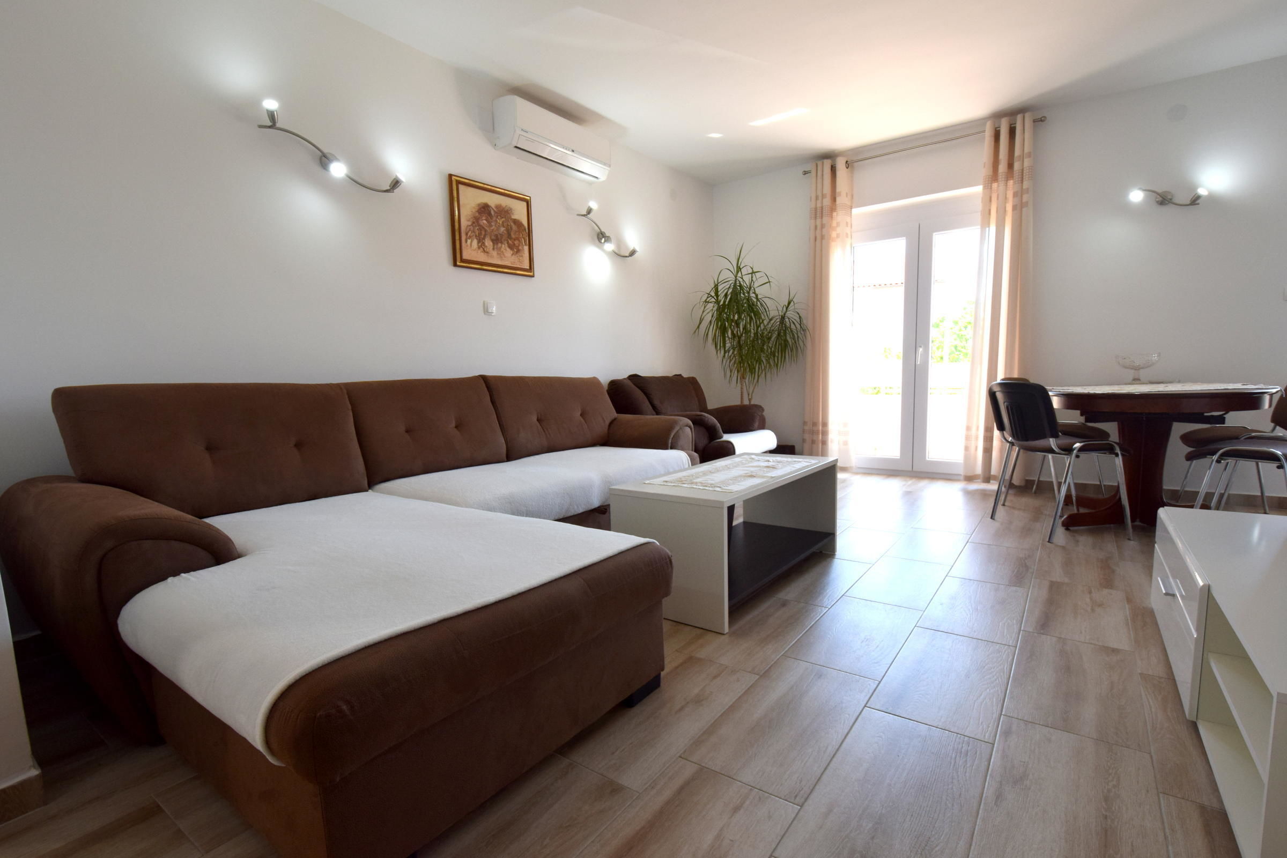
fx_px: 536
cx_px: 644
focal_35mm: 15
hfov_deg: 100.4
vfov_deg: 77.3
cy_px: 429
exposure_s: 1/125
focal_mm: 10
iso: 400
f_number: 5.6
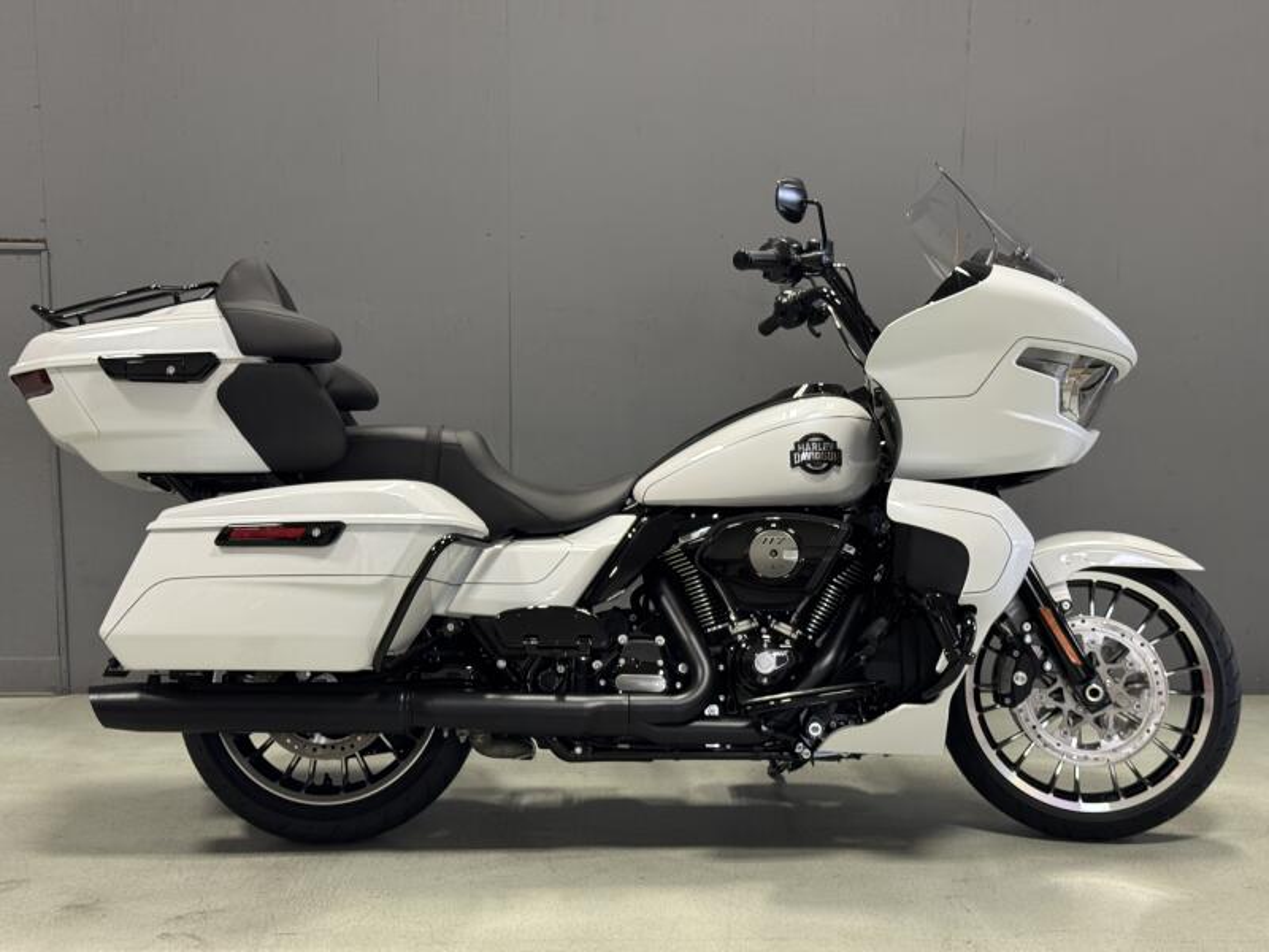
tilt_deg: -8.4
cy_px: 476
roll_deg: -0.7
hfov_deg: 39.7
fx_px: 1760
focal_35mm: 48
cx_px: 634
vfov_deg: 30.3
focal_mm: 6.76
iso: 125
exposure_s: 1/60
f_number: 1.78
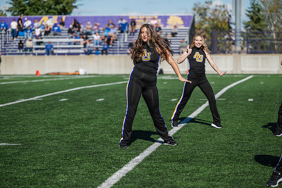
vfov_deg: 11.9
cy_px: 94
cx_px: 141
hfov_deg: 17.8
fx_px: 901
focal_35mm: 115
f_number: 3.2
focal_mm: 115
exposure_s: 1/1600
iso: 80
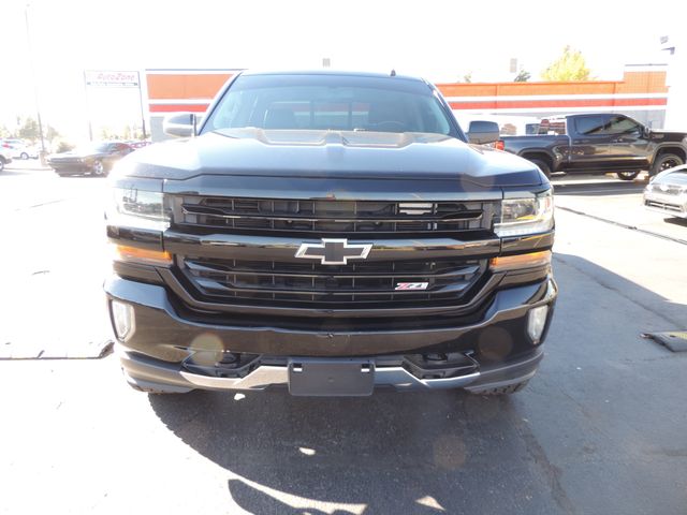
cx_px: 344
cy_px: 258
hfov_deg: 71.6
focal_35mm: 24
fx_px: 476
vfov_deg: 56.8
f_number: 3
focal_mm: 4.3
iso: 80
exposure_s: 1/80
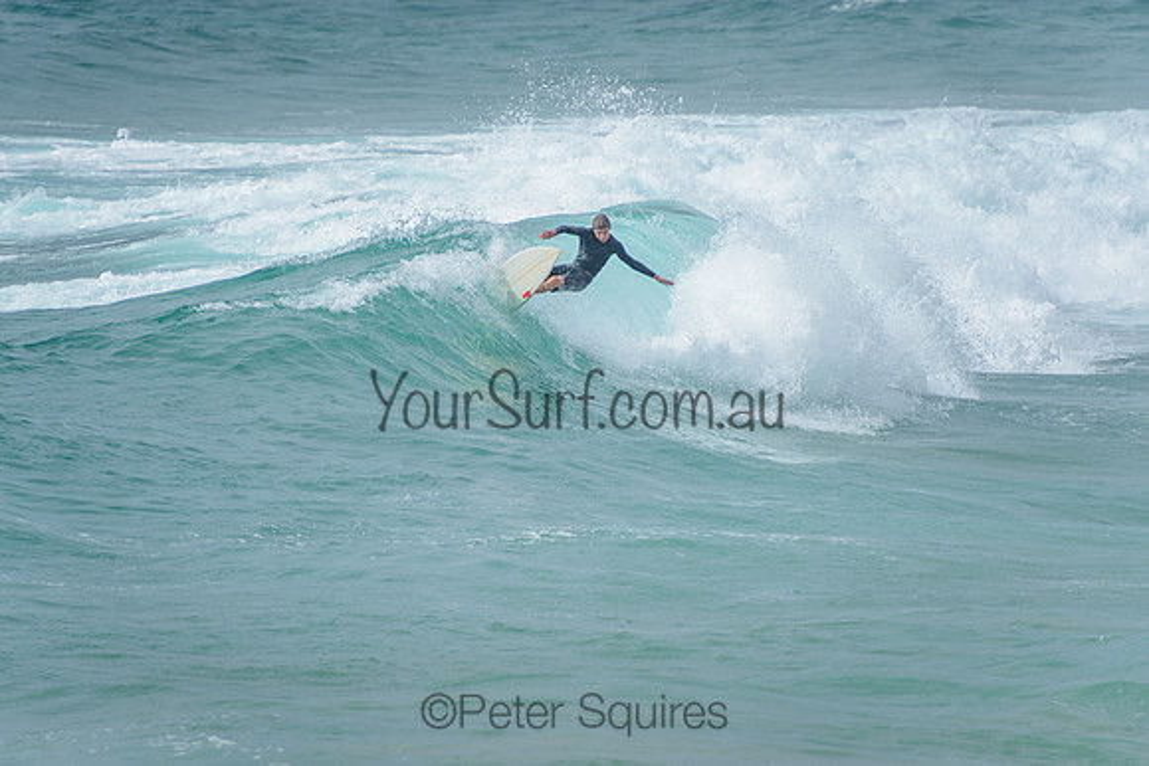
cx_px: 541
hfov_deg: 4.2
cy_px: 325
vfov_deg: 2.8
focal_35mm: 491
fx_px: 15663
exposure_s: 1/2000
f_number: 5.6
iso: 125
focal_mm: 400
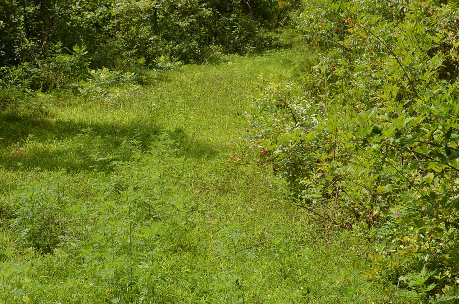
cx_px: 247
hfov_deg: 28.9
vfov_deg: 19.3
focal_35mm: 70
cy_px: 85
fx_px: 891
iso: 200
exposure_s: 1/250
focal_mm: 28
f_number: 8
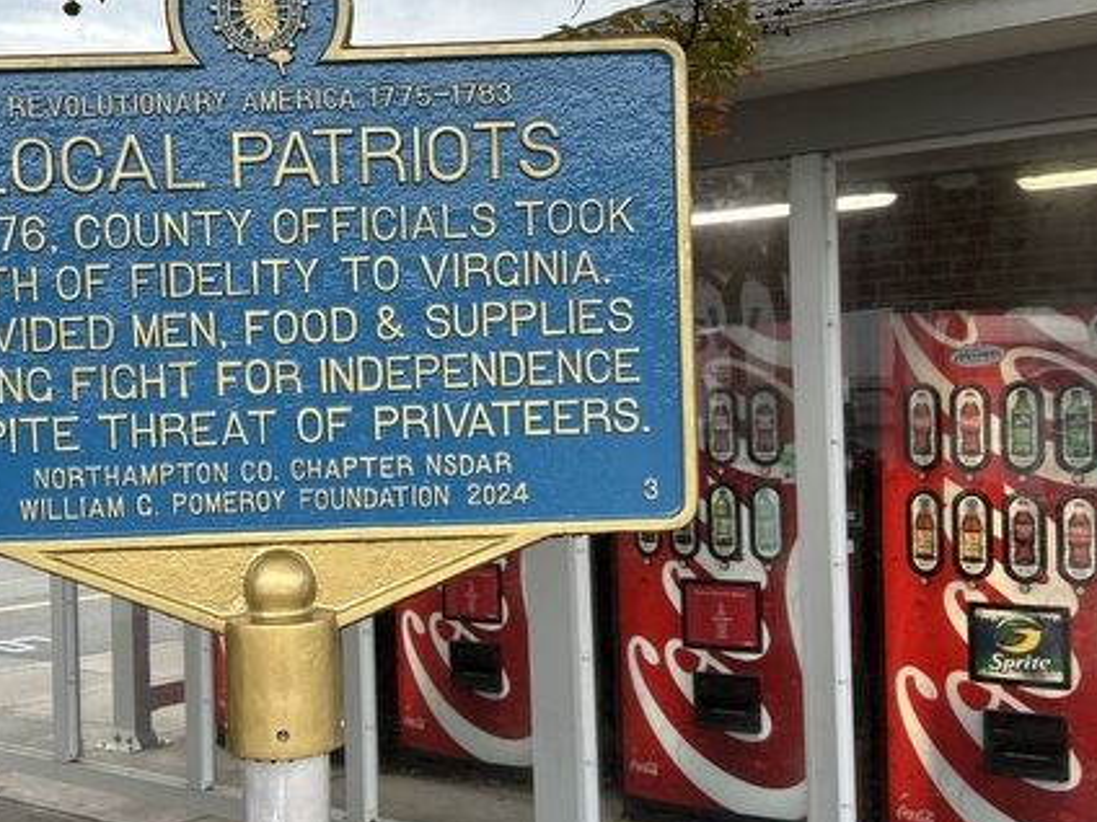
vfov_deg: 29.7
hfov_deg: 38.4
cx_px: 352
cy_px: 375
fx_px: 1553
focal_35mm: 49
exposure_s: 1/516
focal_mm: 5.7
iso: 50
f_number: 1.5
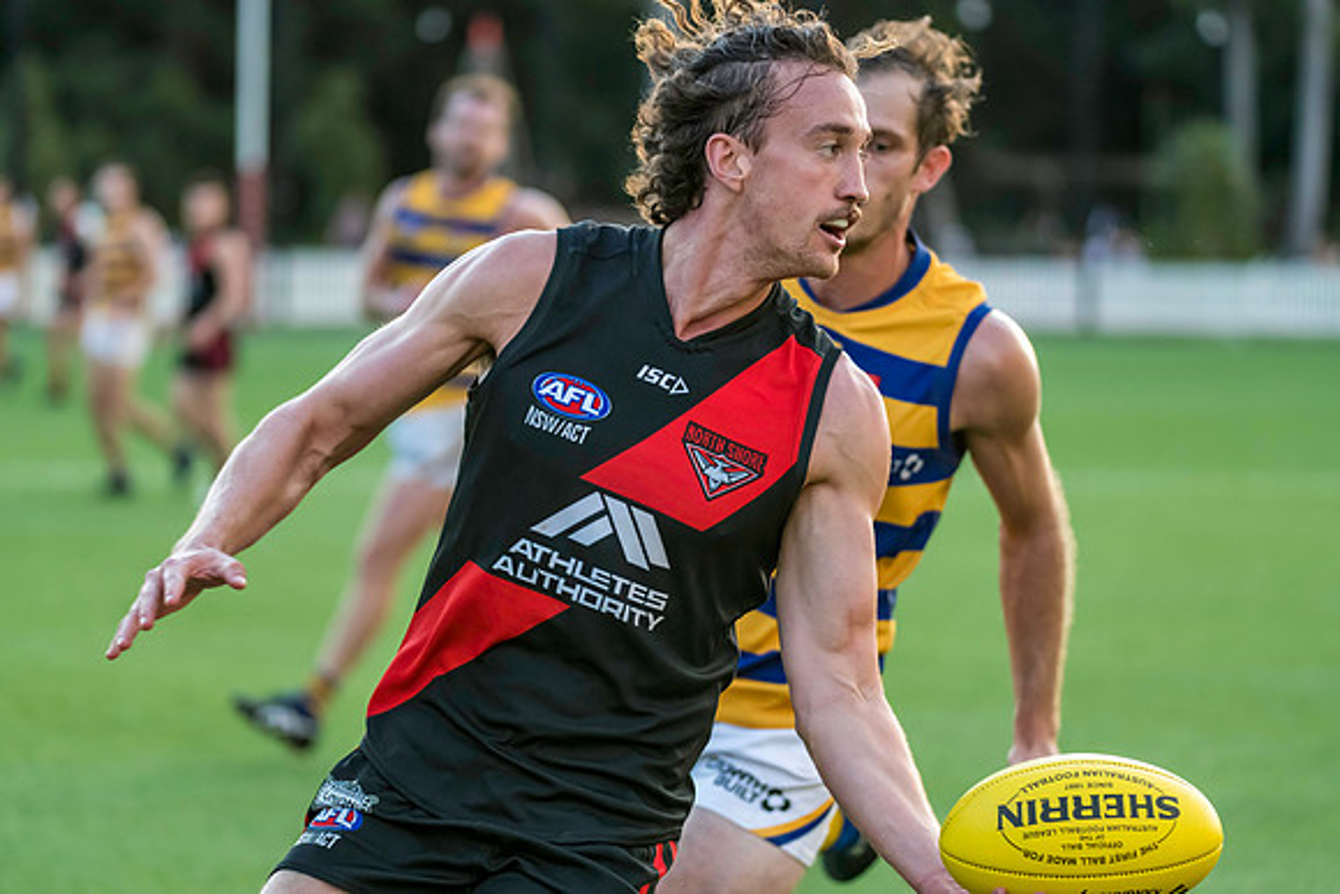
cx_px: 670
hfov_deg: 12.1
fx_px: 6329
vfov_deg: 8.1
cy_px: 447
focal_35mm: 170
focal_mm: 170
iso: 3200
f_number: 4
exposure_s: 1/1250
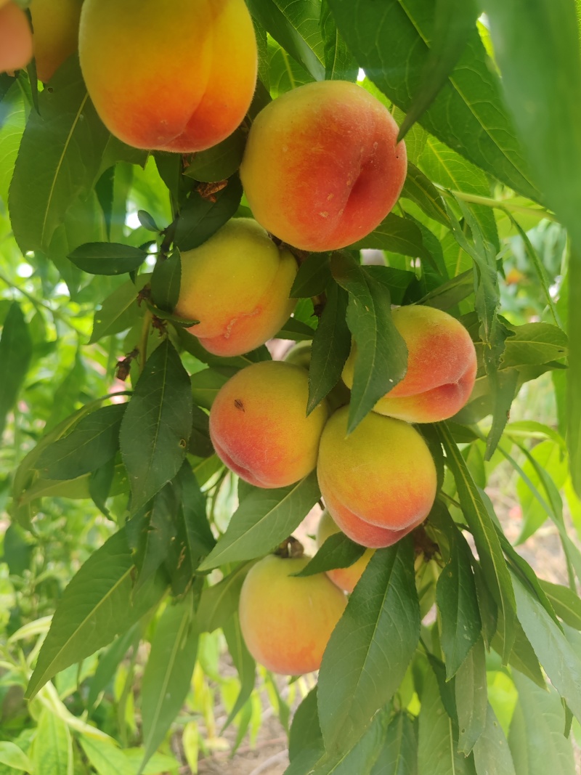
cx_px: 290
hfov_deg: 51.3
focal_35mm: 27
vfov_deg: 65.3
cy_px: 388
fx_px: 604
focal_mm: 6.12
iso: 125
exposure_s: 1/100
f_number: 1.9
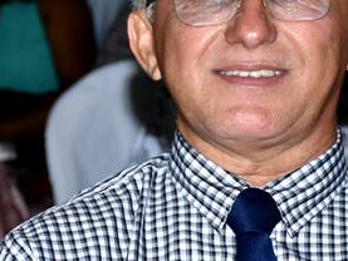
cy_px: 311
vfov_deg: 4.9
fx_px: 3017
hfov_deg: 6.6
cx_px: -54
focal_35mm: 300
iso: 1000
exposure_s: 1/100
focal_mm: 48
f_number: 4.5
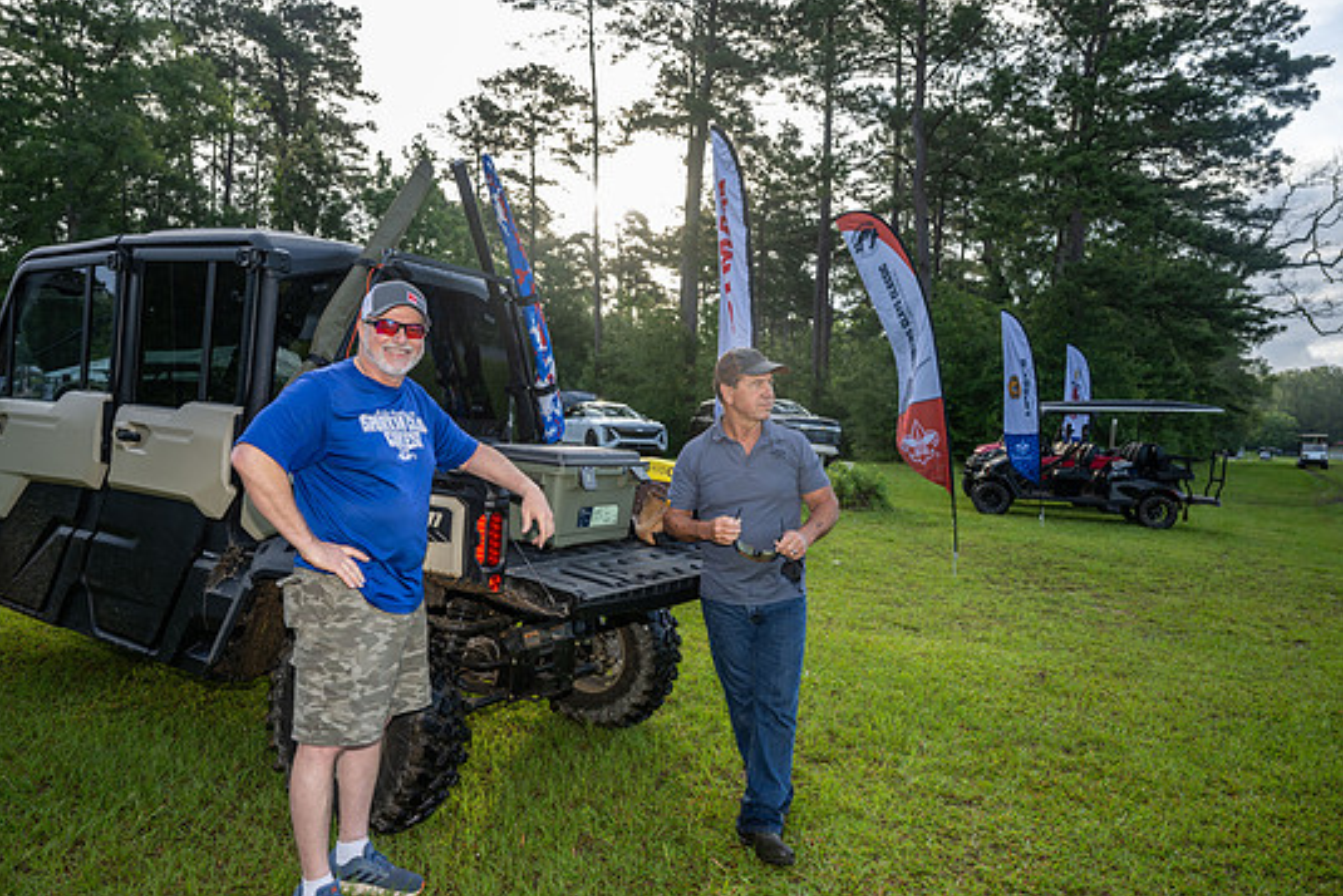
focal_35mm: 26
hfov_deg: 69.3
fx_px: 970
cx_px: 620
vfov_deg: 49.6
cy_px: 471
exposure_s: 1/125
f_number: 3.2
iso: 80
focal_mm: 24
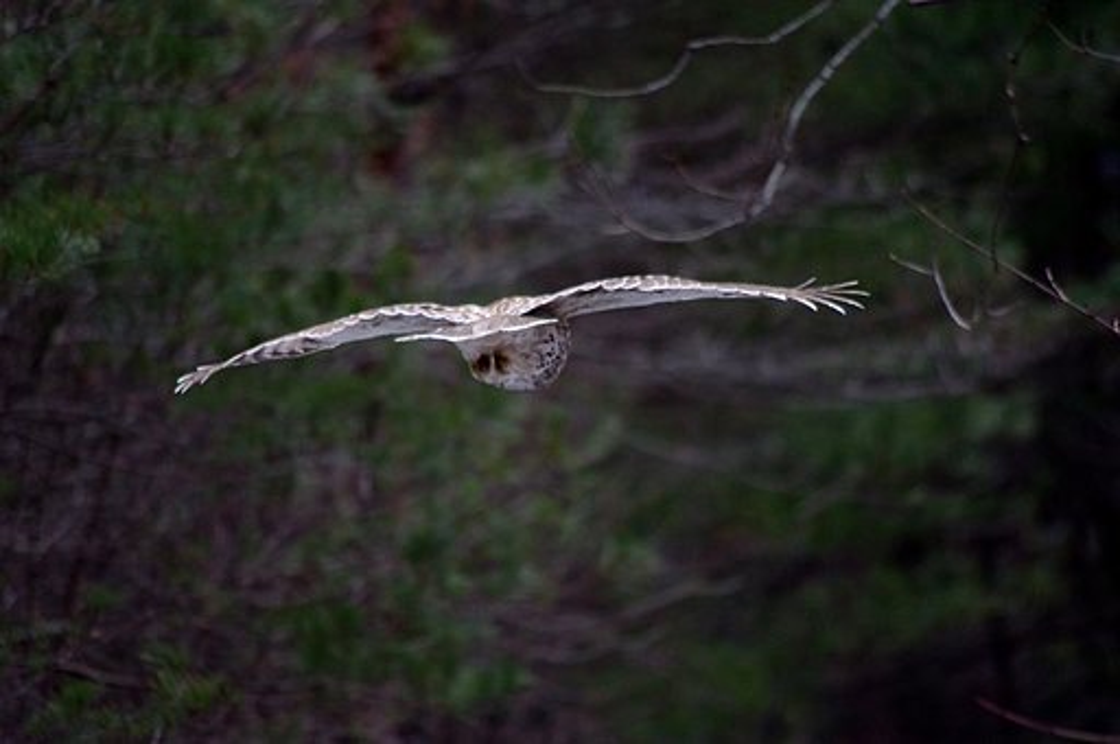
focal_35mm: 450
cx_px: 560
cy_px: 372
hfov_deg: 4.6
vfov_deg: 3.0
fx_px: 13982
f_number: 5.8
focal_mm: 300
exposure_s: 1/640
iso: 1600
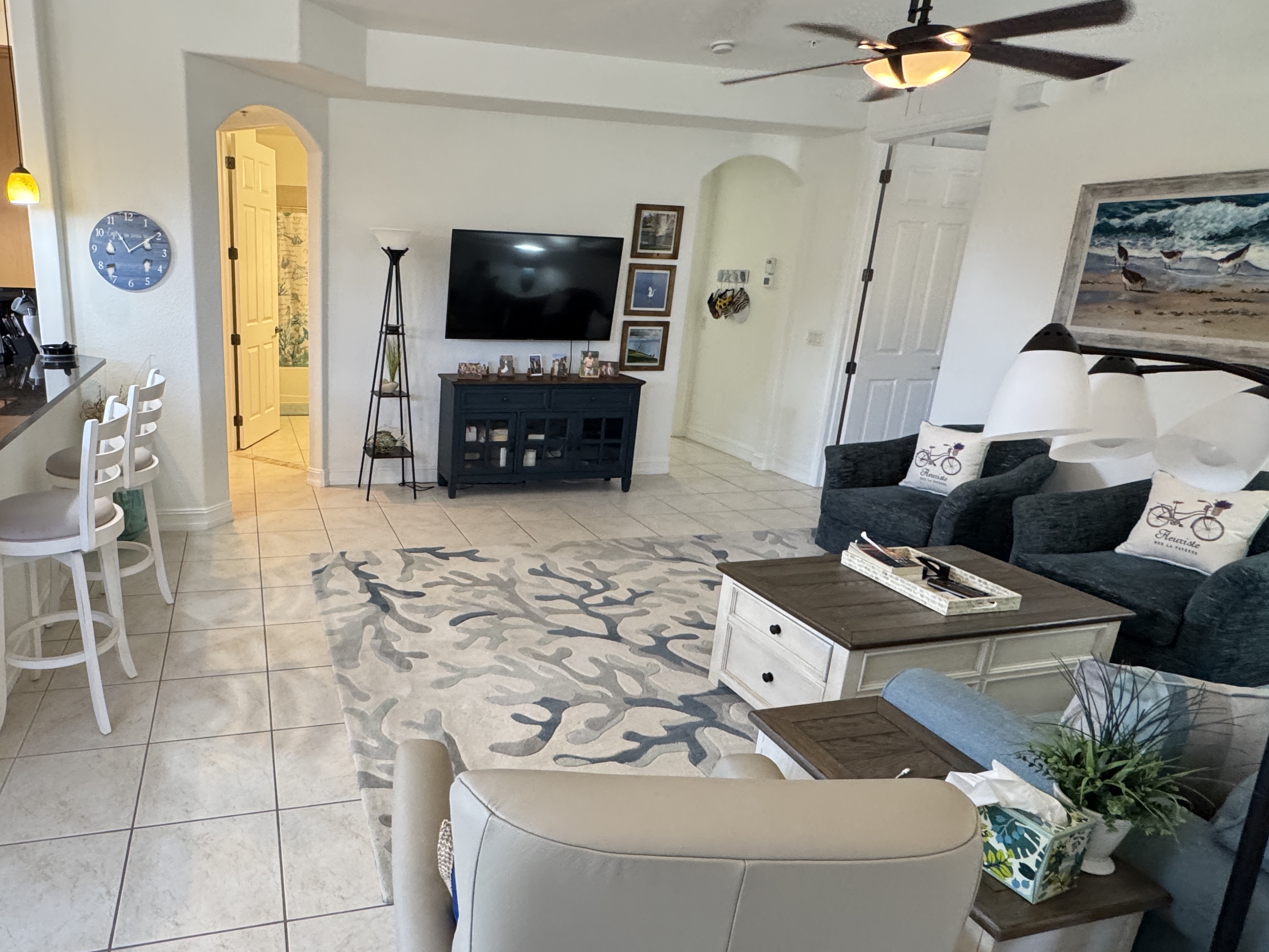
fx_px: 770
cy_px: 473
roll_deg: -1.8
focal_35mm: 21
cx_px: 421
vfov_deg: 63.4
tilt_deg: -16.2
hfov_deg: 76.4
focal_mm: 2.22
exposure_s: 1/60
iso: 320
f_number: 2.2
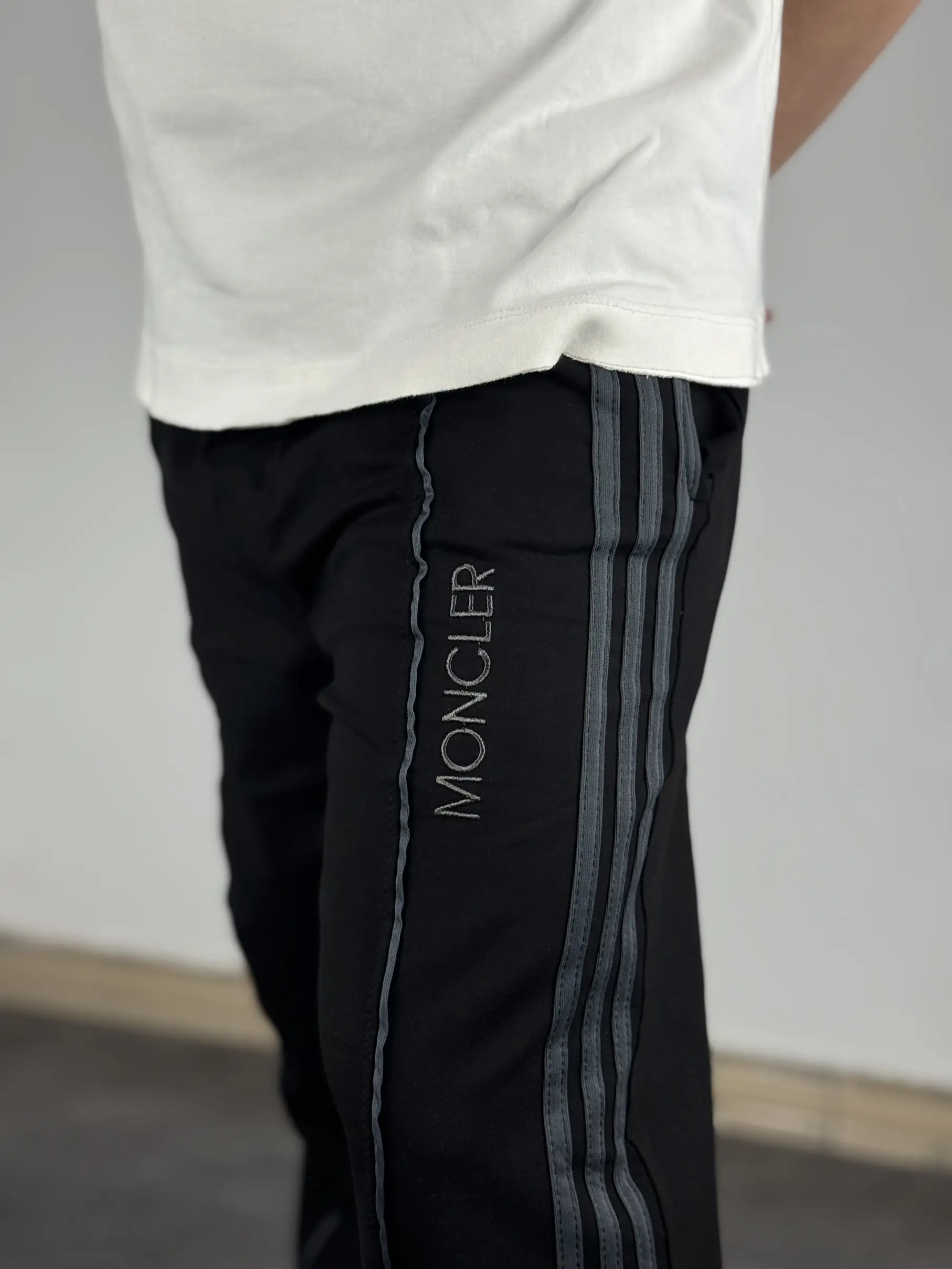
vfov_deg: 39.7
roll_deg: +1.4
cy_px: 634
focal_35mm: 48
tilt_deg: -8.0
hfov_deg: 30.3
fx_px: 1760
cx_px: 476
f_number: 1.78
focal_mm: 6.76
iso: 64
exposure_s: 1/382
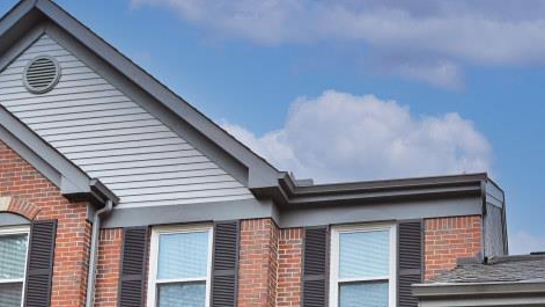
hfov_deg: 38.4
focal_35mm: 52
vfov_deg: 19.9
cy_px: 469
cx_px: 444
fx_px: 747
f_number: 5.6
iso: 180
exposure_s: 1/250
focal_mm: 15.5
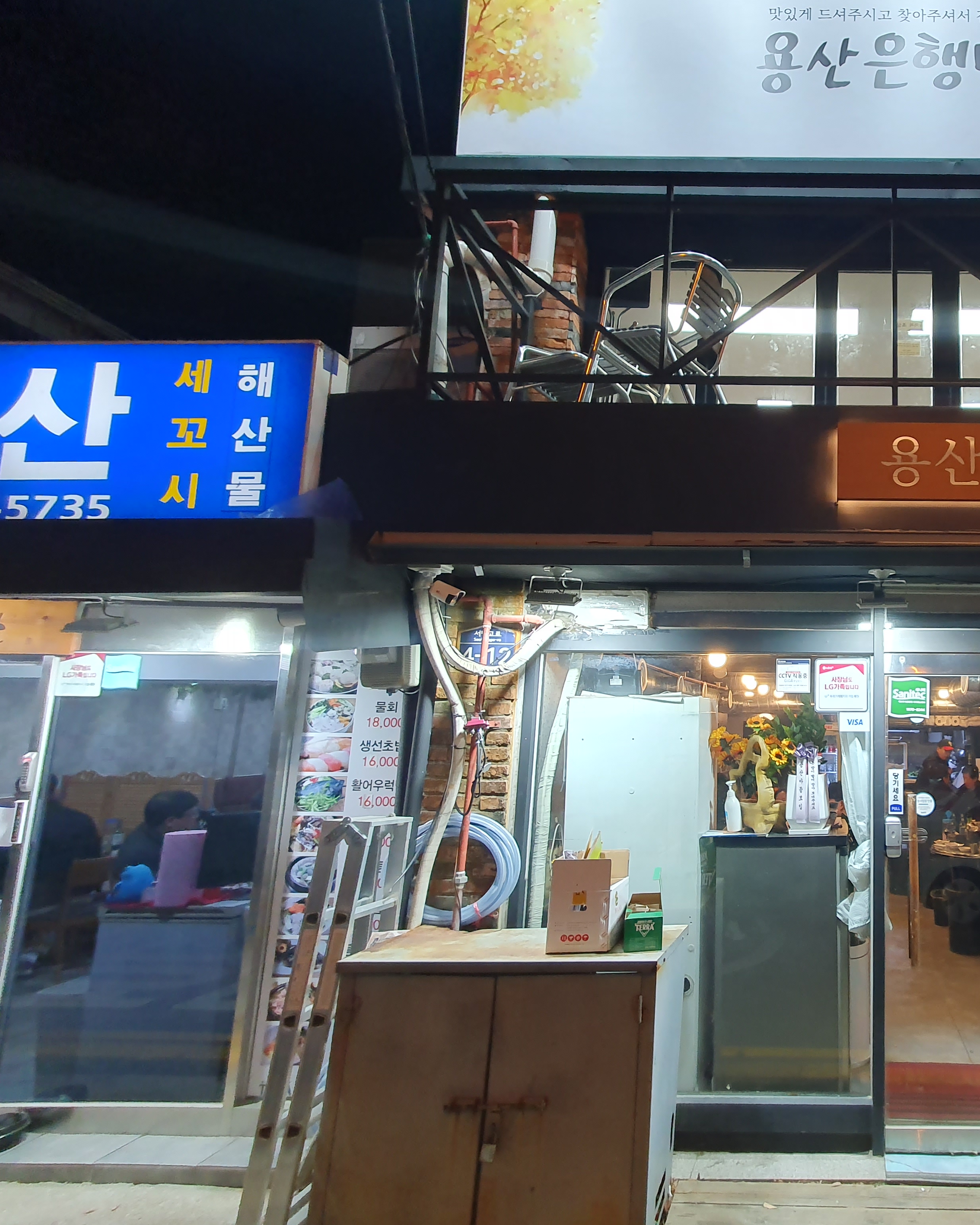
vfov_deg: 83.3
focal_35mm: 19
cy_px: 622
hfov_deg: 62.1
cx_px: 840
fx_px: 689
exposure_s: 1/60
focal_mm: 1.8
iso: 125
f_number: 2.2
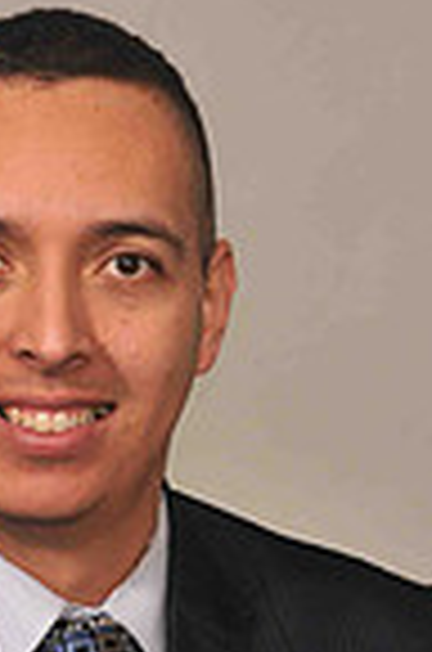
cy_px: 621
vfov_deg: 8.5
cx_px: 29
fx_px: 4377
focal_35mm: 242
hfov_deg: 5.6
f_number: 6.3
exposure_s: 1/60
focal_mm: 52
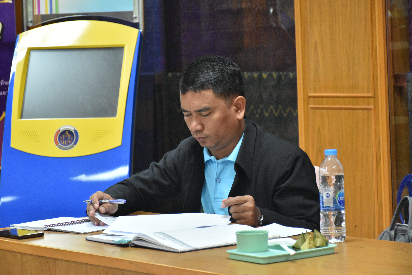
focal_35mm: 135
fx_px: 1545
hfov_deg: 15.2
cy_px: 138
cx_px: 206
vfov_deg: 10.2
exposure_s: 1/80
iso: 2500
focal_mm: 90
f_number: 5.3
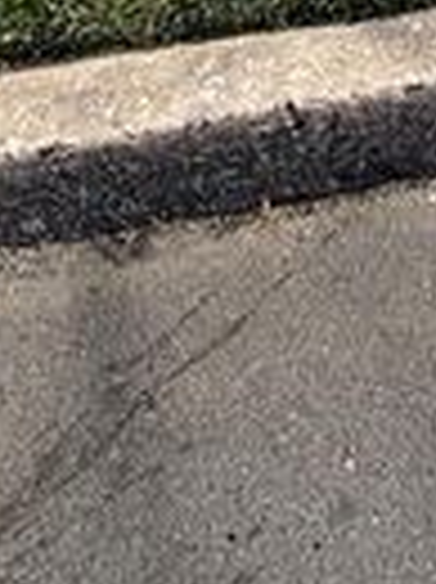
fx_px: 1213
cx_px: 634
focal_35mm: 72
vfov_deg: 14.8
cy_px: -849
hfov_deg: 18.3
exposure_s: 1/770
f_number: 2.2
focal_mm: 2.22
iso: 25
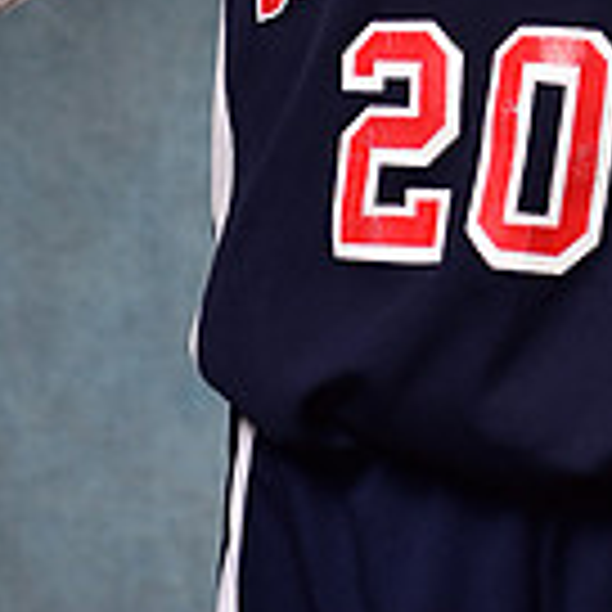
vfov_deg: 6.8
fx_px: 5061
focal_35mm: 253
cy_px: -297
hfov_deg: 6.9
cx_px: 506
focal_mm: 70
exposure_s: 1/200
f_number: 5
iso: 100
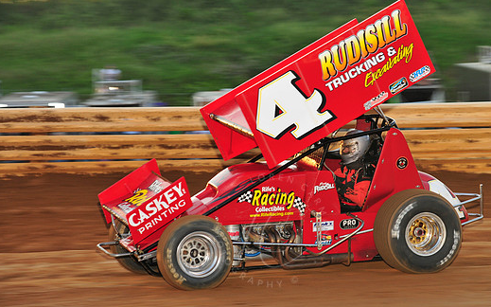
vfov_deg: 7.9
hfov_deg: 12.7
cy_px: 143
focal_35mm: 165
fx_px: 2207
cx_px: 272
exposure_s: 1/320
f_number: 7.1
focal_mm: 145
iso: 800
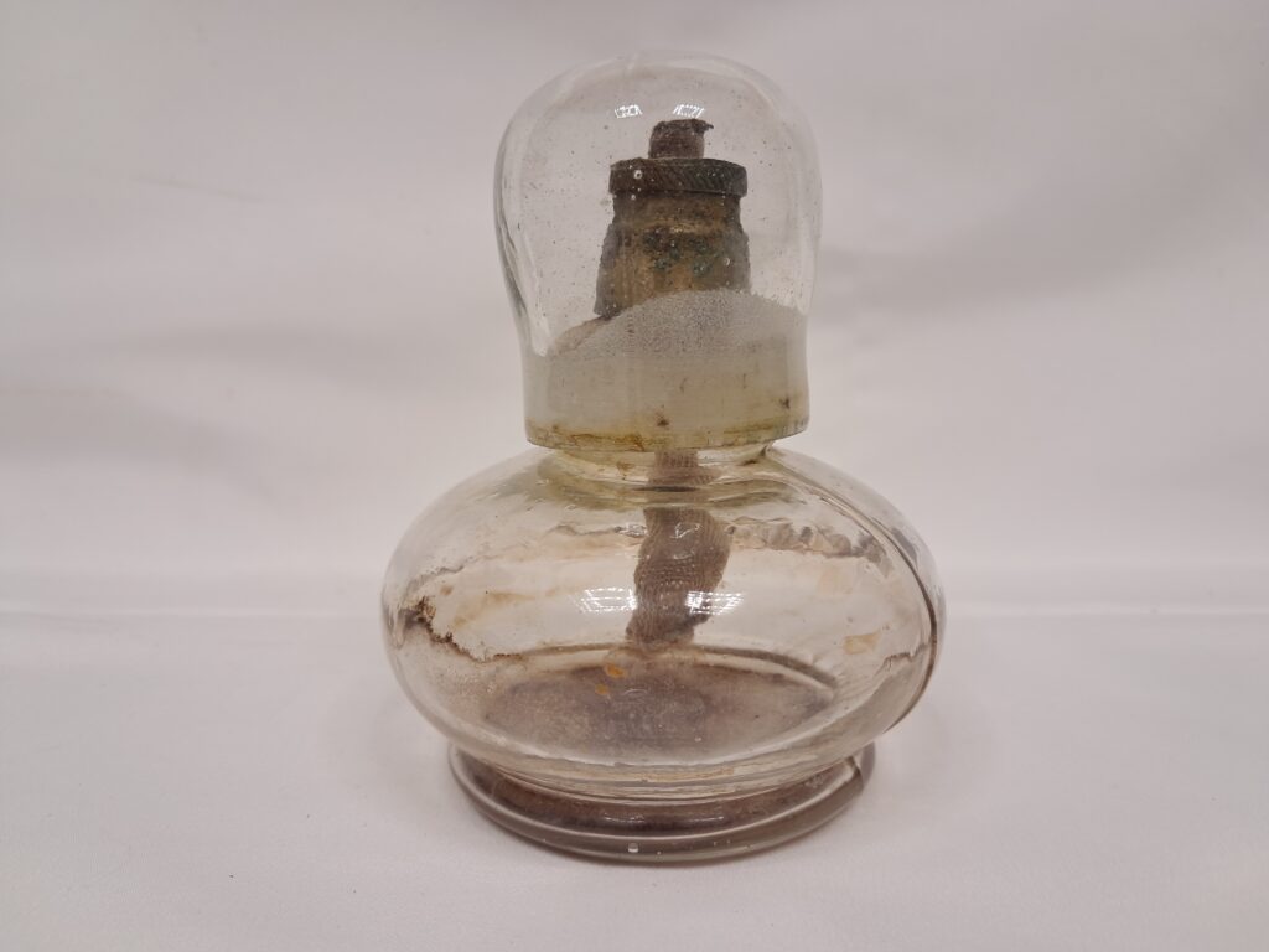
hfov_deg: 65.3
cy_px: 476
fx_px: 990
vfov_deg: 51.4
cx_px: 634
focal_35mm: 27
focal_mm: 4
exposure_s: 1/50
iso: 50
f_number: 1.8
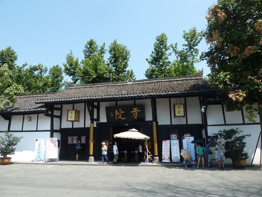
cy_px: 98
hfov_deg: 69.4
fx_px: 189
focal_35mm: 25
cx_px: 131
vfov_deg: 54.9
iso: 80
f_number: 4
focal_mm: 4.1
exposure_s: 1/320
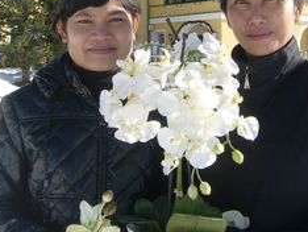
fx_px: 739
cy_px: -20
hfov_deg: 23.5
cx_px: 170
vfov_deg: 17.3
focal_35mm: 83
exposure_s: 1/500
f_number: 4.3
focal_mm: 6.2
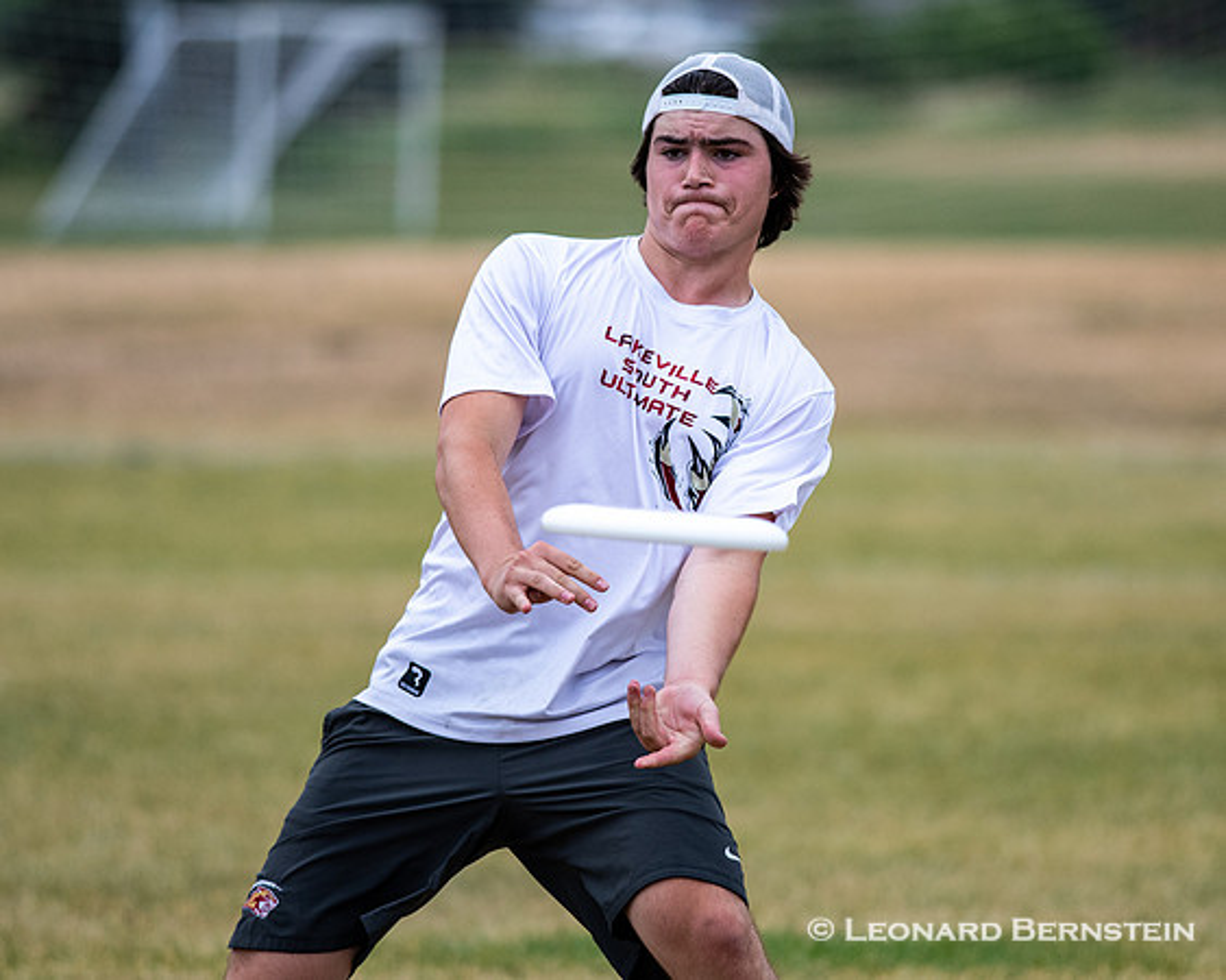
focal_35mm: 514
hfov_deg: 3.8
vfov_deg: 3.0
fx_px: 18653
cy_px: 483
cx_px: 692
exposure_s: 1/3200
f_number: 4.5
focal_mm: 300
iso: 800
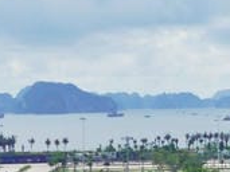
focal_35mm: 239
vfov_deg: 6.2
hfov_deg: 7.3
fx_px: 1587
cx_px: 693
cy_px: 69
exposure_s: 1/320
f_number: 7.1
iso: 160
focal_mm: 17
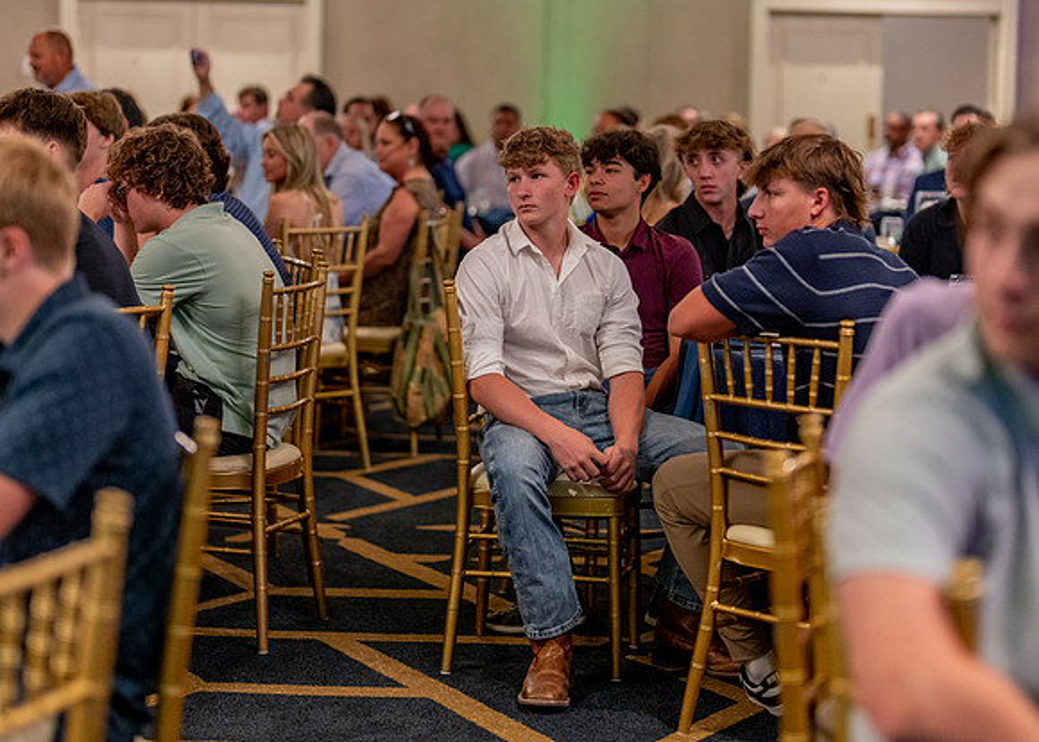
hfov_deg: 24.6
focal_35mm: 81
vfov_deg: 17.7
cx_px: 553
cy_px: 285
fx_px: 2380
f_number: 1.2
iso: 800
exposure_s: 1/320
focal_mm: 50
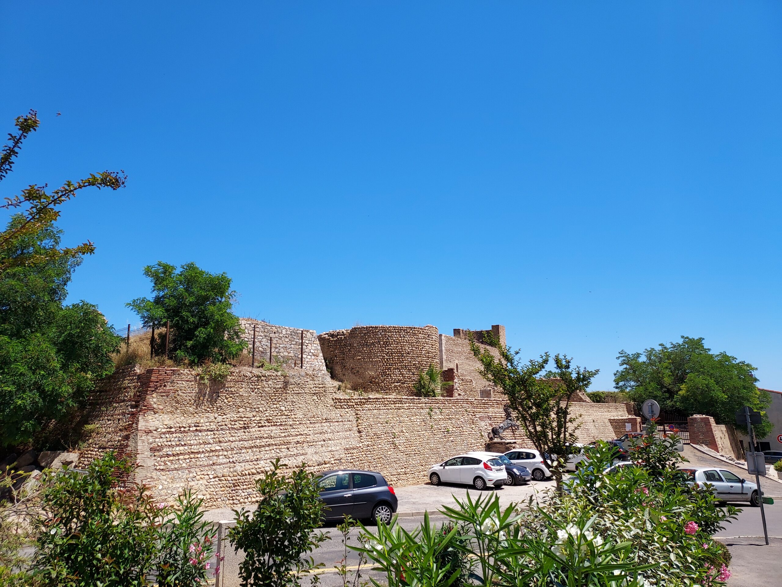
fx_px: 542
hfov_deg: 71.6
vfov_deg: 56.8
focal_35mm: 24
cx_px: 391
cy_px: 294
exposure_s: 1/1133
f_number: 1.8
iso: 40
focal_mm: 4.6
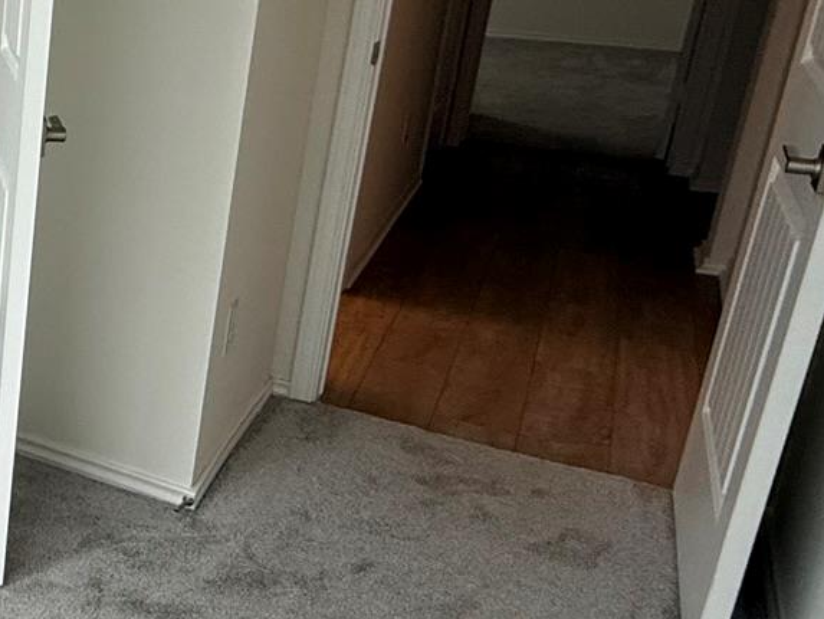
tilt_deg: -15.4
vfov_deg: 28.9
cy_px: 196
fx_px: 1190
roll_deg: +0.2
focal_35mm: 50
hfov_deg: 28.5
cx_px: -337
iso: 160
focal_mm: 2.22
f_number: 2.2
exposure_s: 1/120
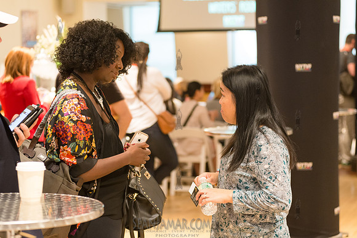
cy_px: 119
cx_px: 178
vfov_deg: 17.1
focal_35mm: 80
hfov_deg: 25.4
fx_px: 793
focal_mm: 80
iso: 2500
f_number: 4
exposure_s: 1/50
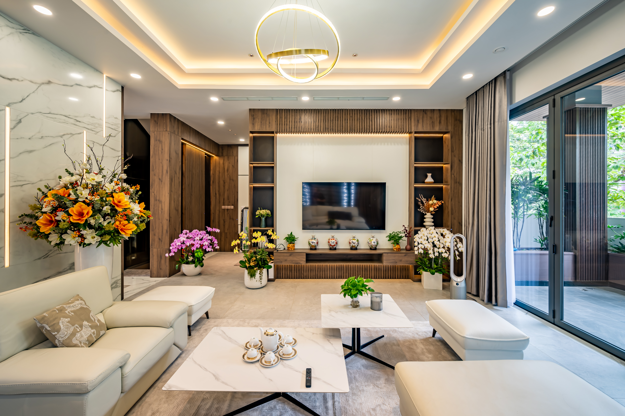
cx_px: 312
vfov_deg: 81.1
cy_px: 208
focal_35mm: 14
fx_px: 243
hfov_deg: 104.3
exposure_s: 1/30
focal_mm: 14
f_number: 9
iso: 100
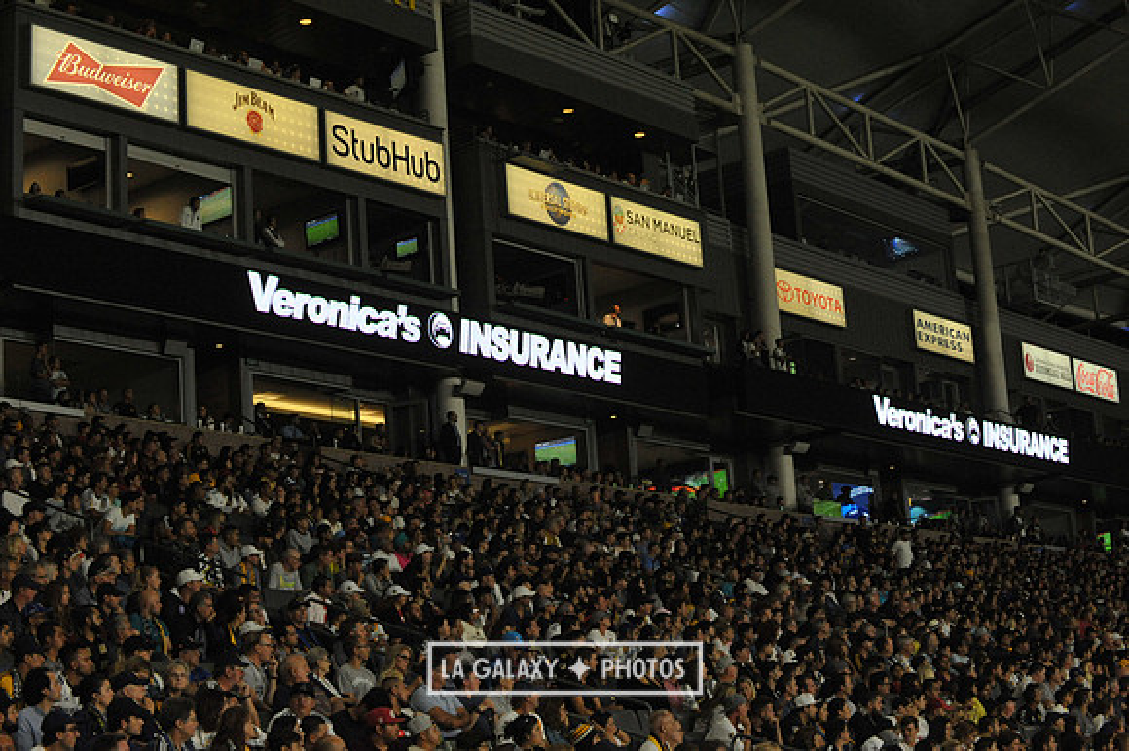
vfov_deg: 19.4
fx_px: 2194
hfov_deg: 28.9
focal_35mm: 70
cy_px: 376
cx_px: 564
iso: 3200
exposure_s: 1/400
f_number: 10
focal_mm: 70
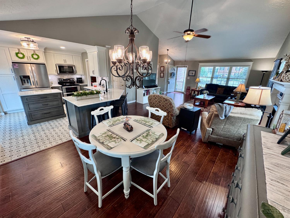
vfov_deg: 85.7
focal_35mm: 14
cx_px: 145
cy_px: 109
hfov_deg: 102.1
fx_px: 117
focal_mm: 2.22
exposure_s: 1/60
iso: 200
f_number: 2.2
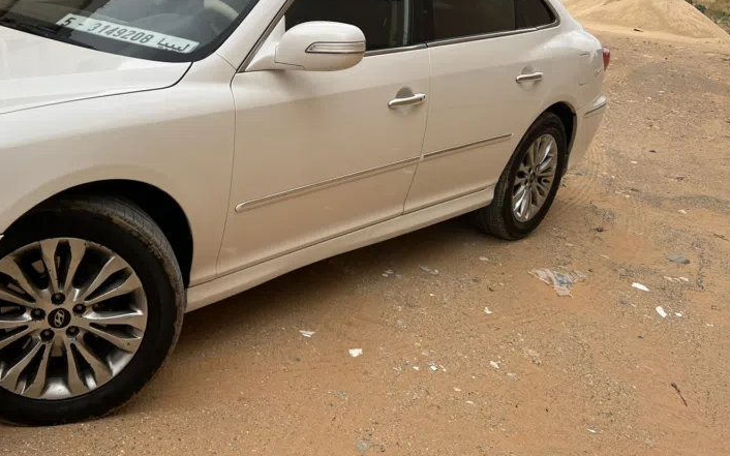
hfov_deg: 48.3
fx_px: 796
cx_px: 230
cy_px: 191
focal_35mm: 40
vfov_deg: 31.9
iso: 50
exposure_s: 1/3571
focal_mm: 5.7
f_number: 1.5
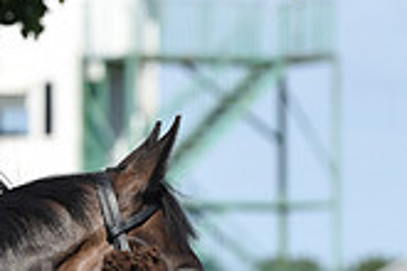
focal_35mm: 598
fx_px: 6760
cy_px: 329
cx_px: -261
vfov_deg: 2.3
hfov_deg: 3.4
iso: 400
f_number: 5.6
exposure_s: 1/2000
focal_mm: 170
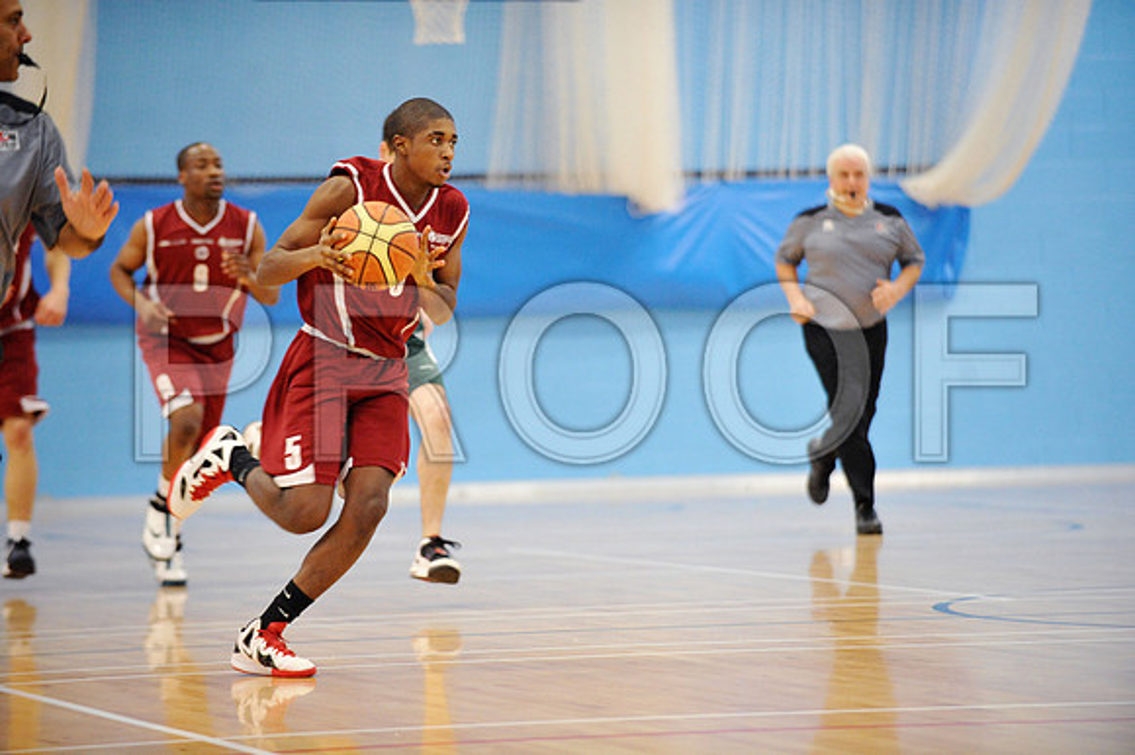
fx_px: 5356
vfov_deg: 8.1
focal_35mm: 170
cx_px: 568
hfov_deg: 12.1
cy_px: 378
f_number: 2.8
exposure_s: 1/400
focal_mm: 170
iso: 8000
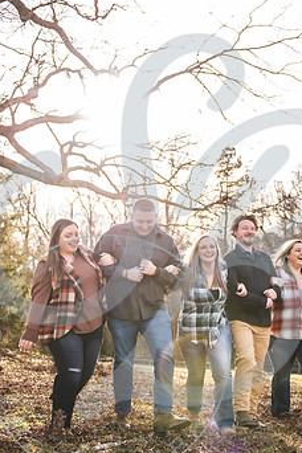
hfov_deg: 27.0
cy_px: 257
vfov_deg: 39.5
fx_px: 629
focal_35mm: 50
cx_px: 166
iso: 100
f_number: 2.8
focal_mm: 38
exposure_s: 1/500
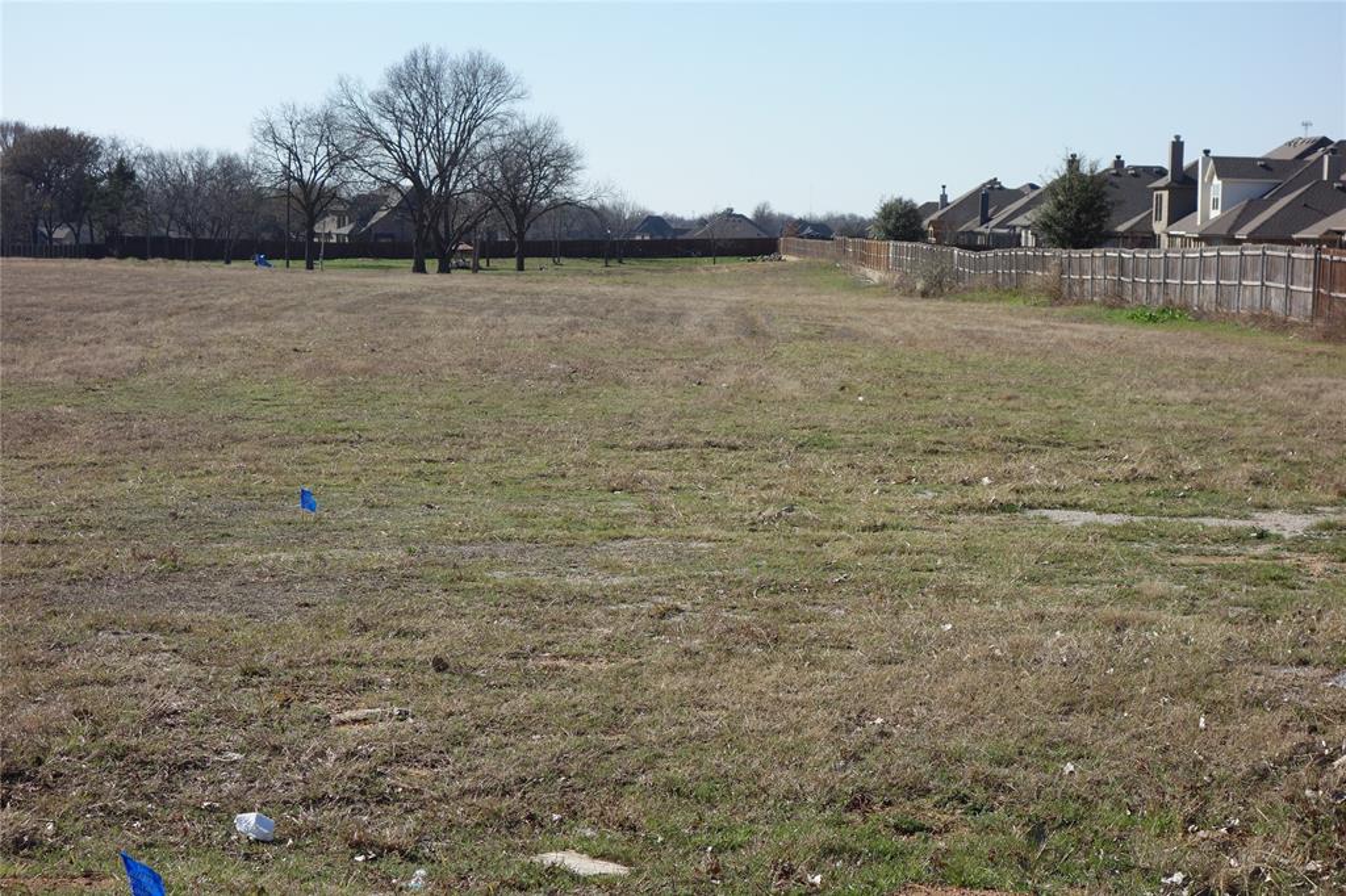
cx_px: 673
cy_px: 448
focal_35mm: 77
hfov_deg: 26.3
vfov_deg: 17.7
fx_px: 2878
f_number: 5.6
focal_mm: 28.5
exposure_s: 1/500
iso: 125
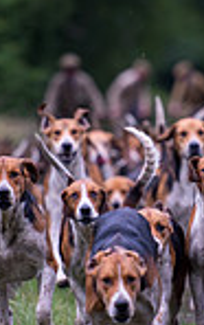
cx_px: 143
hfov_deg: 2.1
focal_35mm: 619
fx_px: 5485
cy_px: 154
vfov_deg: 3.4
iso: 320
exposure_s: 1/800
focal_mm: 200
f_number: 2.8
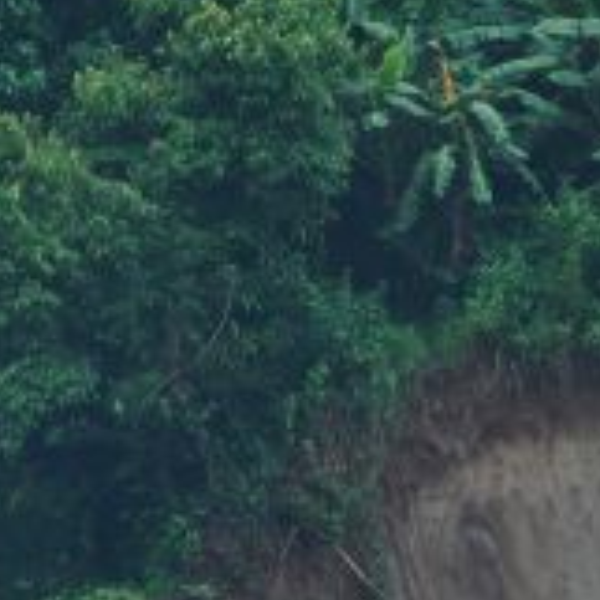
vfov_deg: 1.0
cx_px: -525
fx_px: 33337
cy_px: 716
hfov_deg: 1.0
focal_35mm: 1700
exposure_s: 1/1600
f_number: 5.6
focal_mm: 259
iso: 500
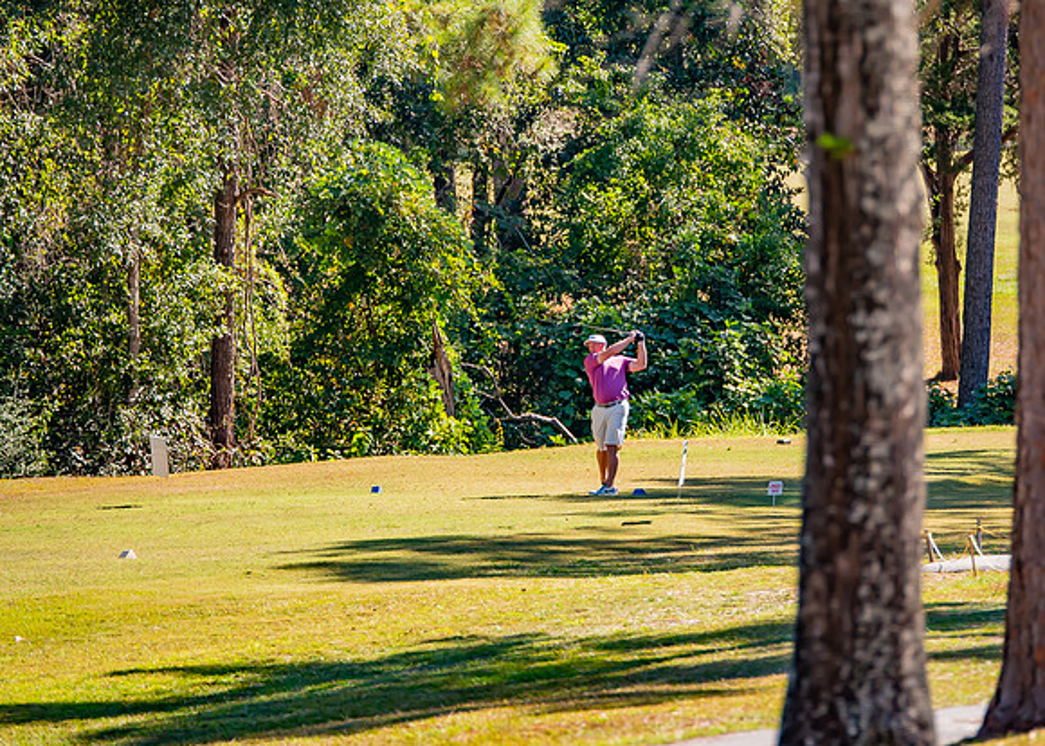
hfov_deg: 7.4
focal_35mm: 271
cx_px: 629
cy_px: 251
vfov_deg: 5.3
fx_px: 8039
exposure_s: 1/1000
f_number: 2.8
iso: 100
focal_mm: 170
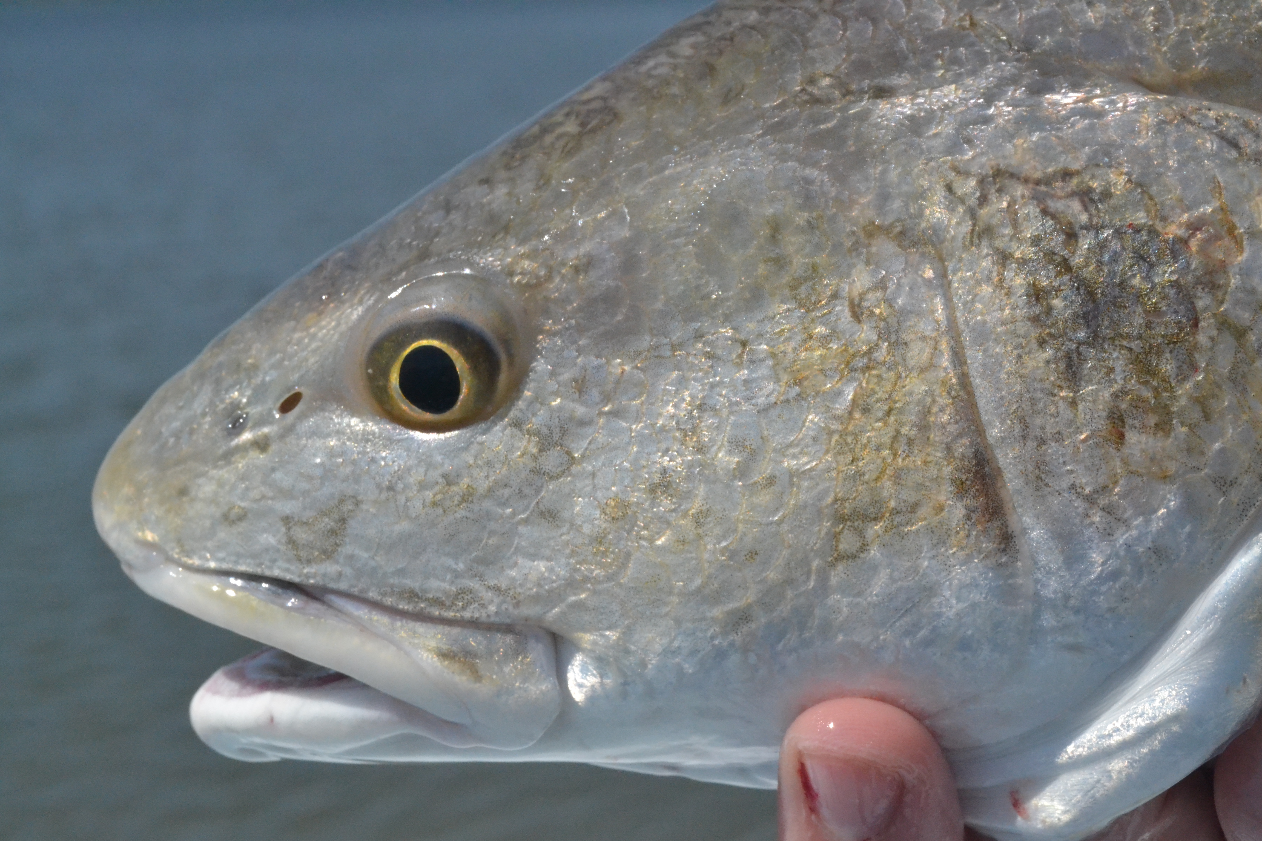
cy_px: 420
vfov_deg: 17.5
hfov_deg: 26.0
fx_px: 2734
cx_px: 631
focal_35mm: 78
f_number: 16
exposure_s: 1/4000
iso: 3200
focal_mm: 52
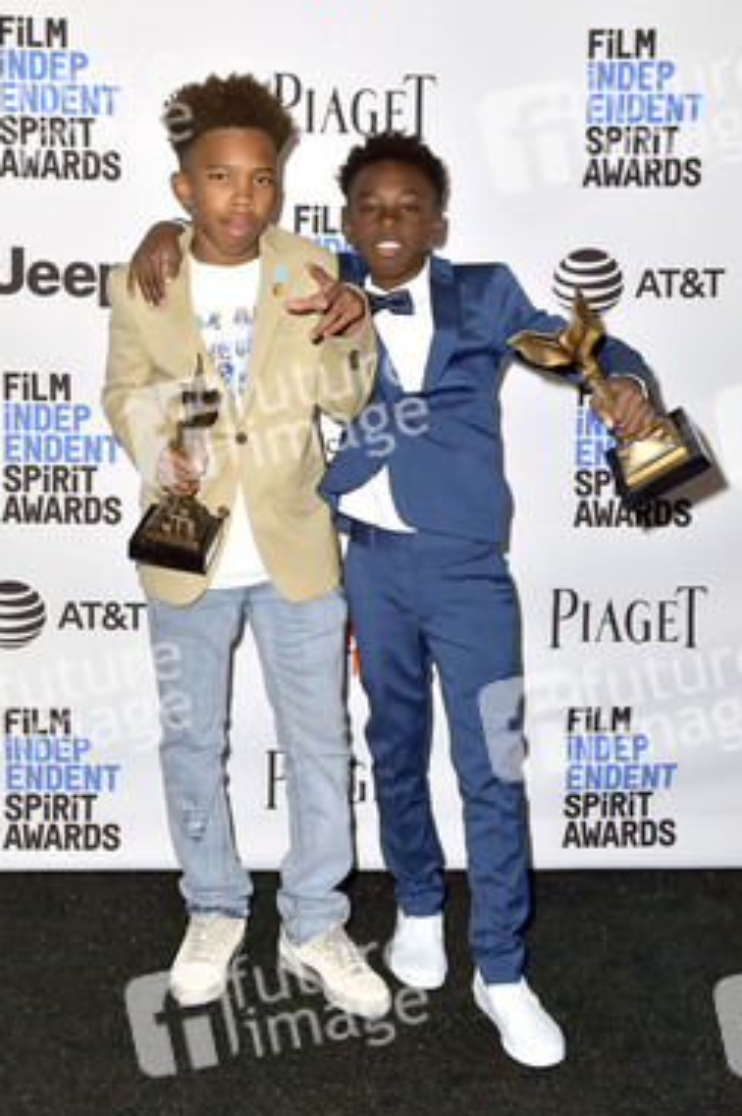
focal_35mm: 37
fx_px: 1146
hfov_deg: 35.9
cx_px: 364
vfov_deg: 51.9
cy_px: 565
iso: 500
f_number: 6.3
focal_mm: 35
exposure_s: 1/320
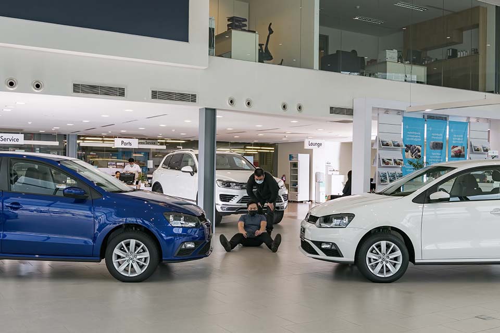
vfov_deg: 41.1
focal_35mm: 32
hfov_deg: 58.7
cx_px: 250
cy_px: 166
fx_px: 444
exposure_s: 1/250
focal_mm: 32
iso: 1600
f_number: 11
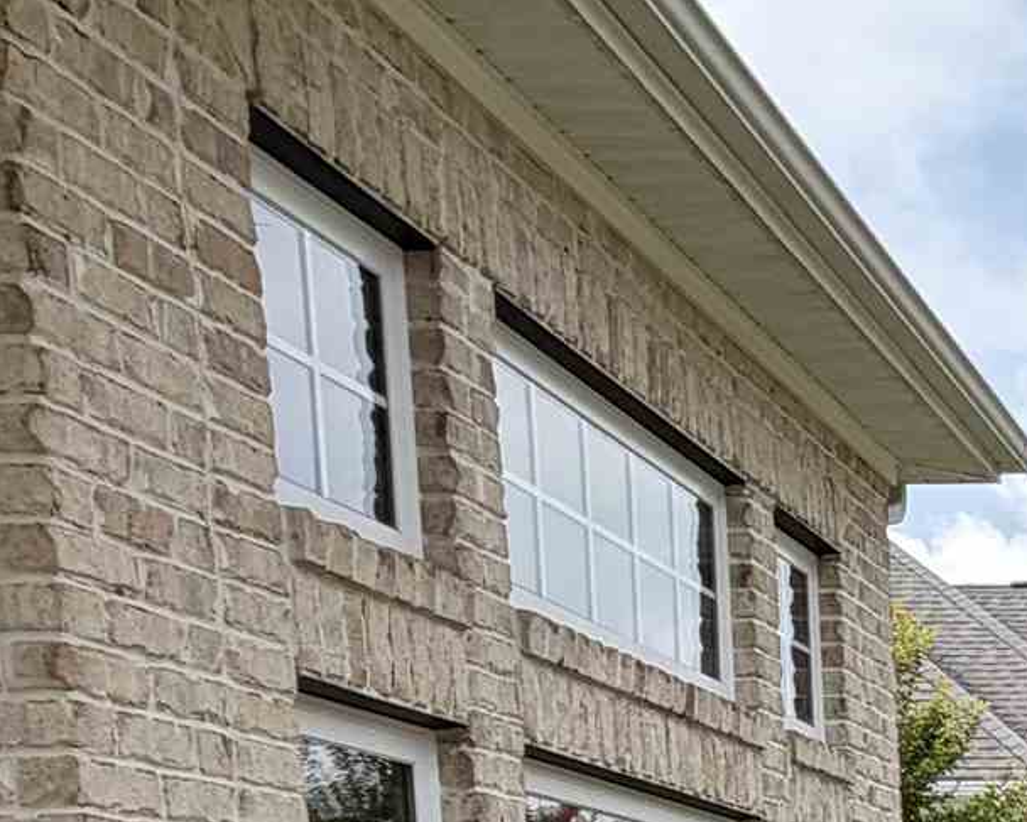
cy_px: 1268
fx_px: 2098
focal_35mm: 69
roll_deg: +1.2
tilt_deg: -7.1
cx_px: 1510
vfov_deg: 19.2
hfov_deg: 22.8
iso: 32
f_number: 2.2
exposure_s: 1/770
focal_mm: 2.22
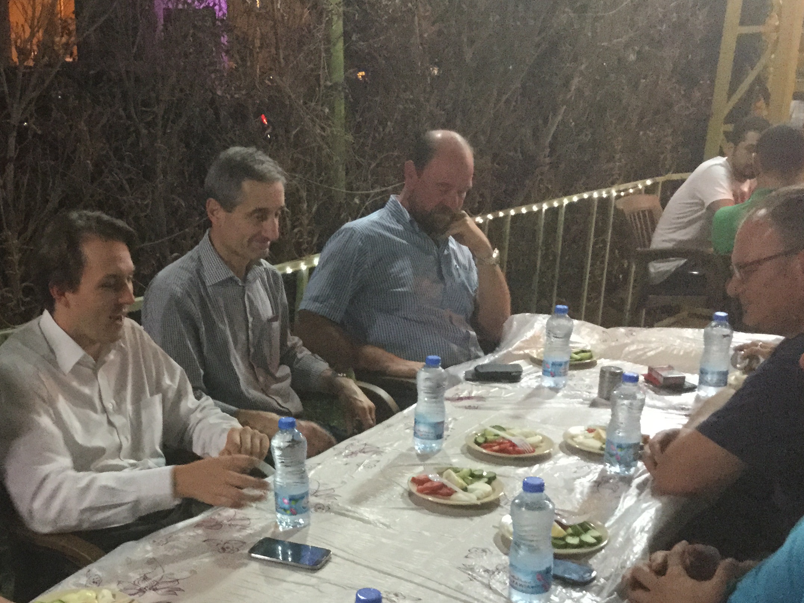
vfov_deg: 30.7
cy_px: 402
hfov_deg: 39.5
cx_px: 221
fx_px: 1092
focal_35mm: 47
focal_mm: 3.3
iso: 250
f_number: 2.4
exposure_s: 1/15
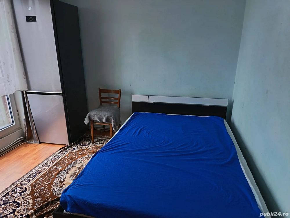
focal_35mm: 24
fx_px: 201
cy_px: 109
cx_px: 145
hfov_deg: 71.6
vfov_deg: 56.8
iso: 1194
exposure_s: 1/33.3
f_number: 1.75
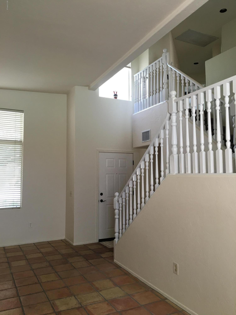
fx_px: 264
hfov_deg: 48.2
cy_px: 158
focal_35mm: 29
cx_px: 118
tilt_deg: +4.5
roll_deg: +0.4
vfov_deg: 61.7
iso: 25
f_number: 2.2
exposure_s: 1/15
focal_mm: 4.15
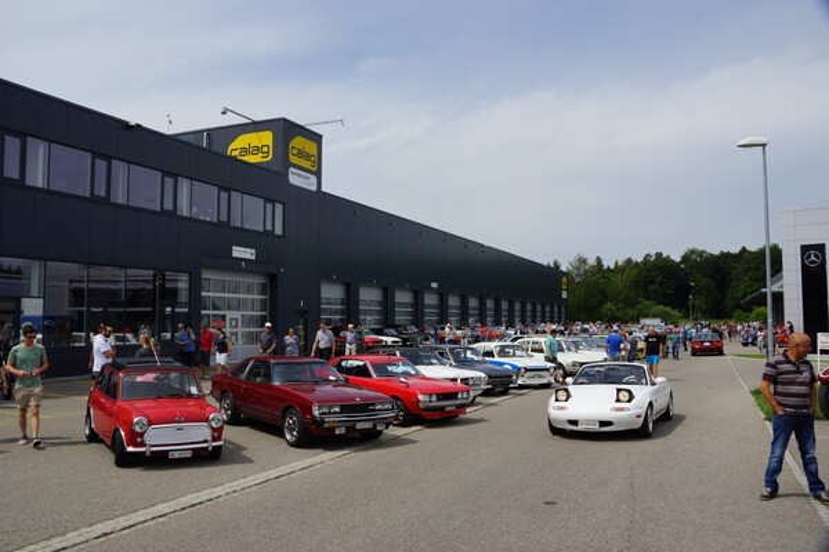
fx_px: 691
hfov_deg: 61.9
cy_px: 276
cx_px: 414
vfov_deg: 43.6
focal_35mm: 30
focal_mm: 20
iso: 100
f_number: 13
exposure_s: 1/250
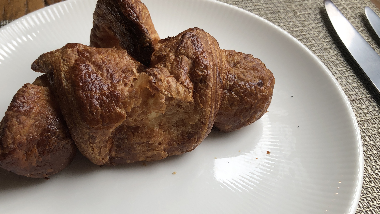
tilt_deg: -49.2
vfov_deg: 31.1
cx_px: 171
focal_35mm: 38
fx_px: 383
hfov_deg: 52.7
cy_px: 131
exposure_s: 1/379
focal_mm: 3.99
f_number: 1.8
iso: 20
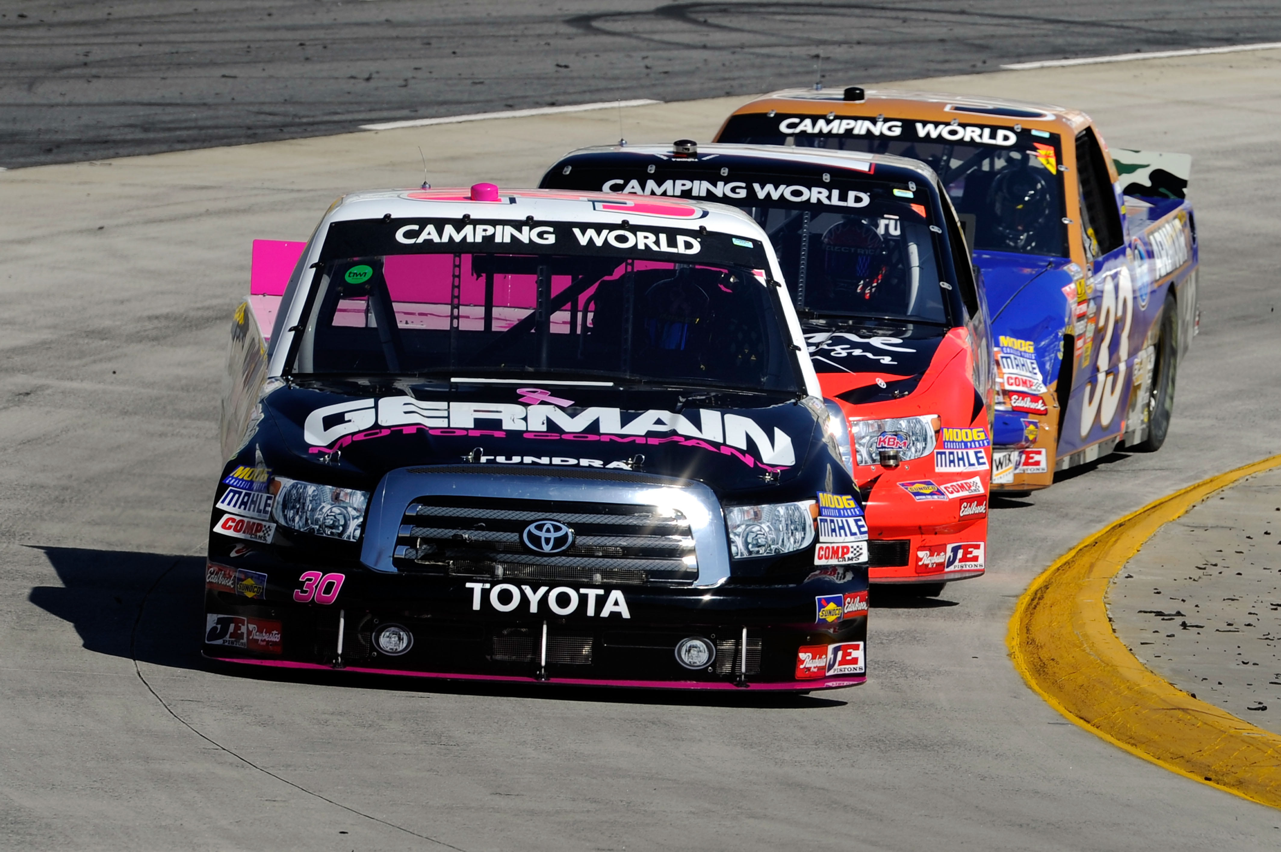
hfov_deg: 10.3
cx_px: 640
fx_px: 7112
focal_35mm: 200
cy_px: 426
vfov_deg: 6.9
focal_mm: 200
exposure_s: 1/640
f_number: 7.1
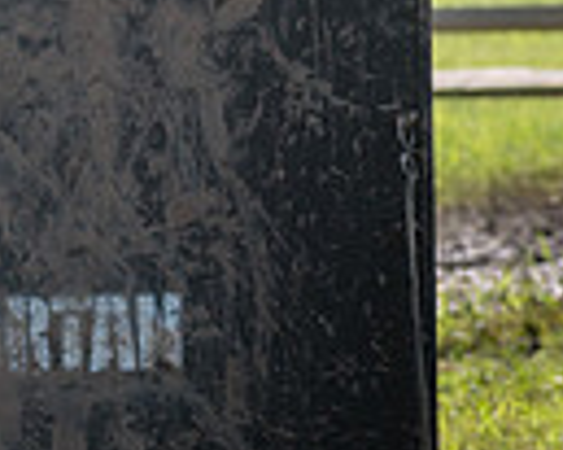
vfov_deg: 2.7
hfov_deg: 3.4
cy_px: -78
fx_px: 9407
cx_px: -585
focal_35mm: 565
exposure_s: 1/800
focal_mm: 120
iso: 250
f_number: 4.5
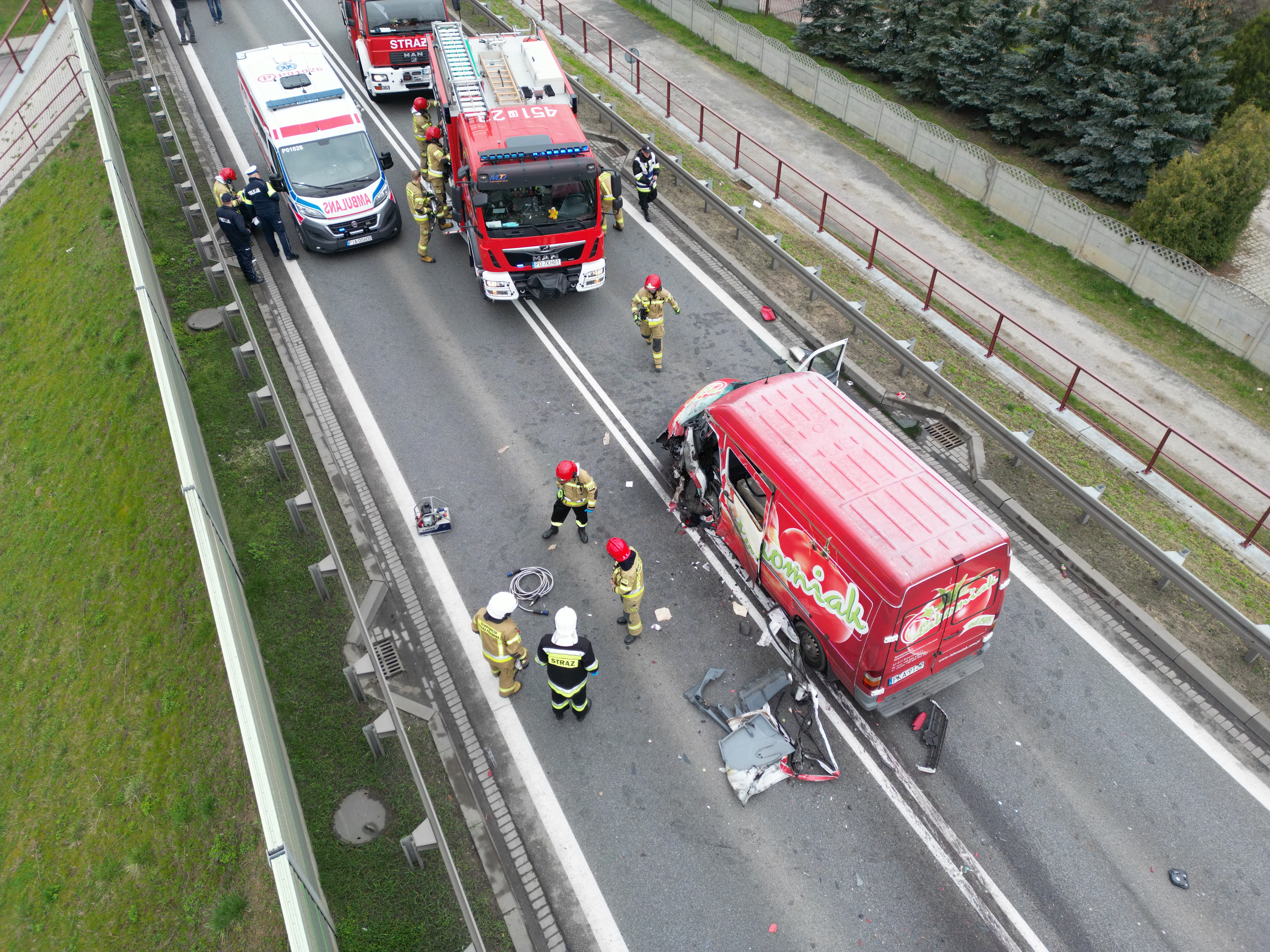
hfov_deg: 71.6
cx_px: 635
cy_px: 476
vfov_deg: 56.8
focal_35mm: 24
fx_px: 881
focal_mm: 6.72
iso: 150
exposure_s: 1/800
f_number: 1.7
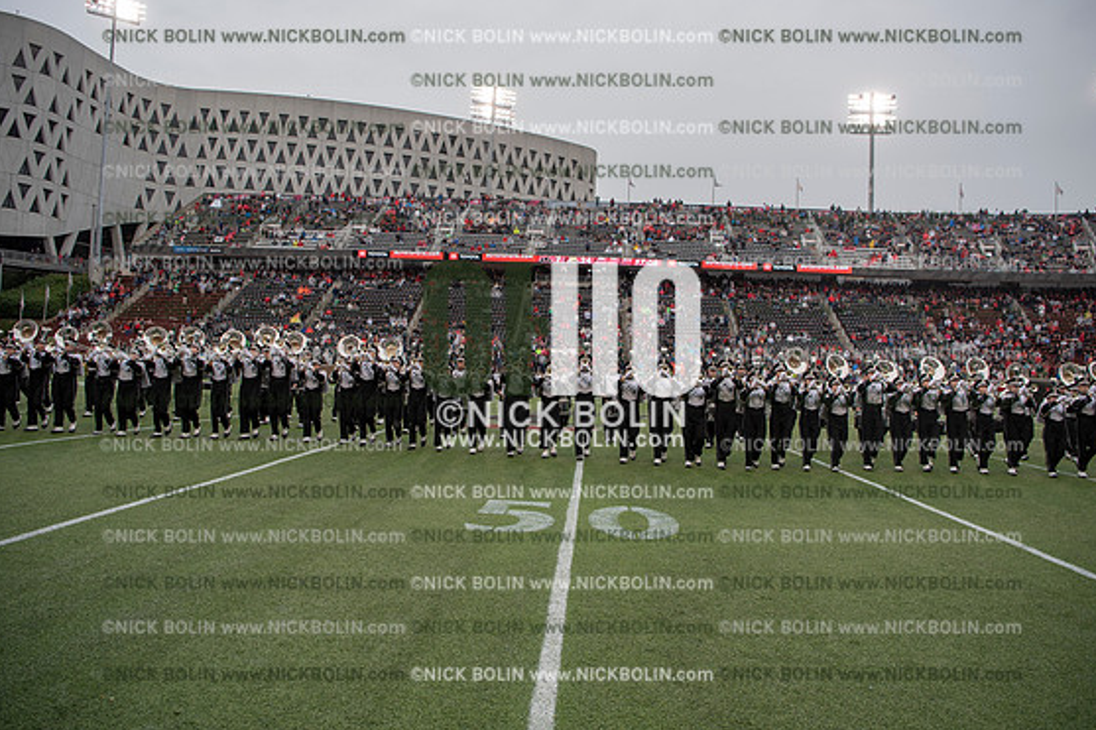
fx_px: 761
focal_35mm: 25
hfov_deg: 71.5
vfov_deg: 51.3
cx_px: 561
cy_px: 355
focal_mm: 24
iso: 250
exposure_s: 1/800
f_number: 3.5
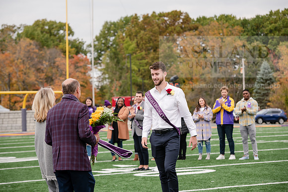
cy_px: 96
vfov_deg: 12.2
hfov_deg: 18.3
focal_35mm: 112
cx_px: 144
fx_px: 896
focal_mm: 112
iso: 320
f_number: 5
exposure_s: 1/800
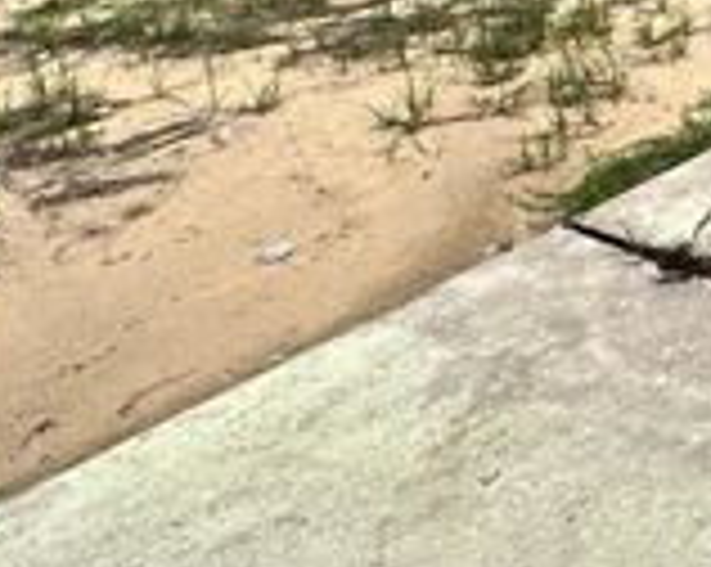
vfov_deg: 21.6
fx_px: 1282
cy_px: -238
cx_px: 1235
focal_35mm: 61
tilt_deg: -8.9
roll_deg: +0.4
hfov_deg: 21.7
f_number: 2.2
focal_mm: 2.22
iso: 50
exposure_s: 1/882
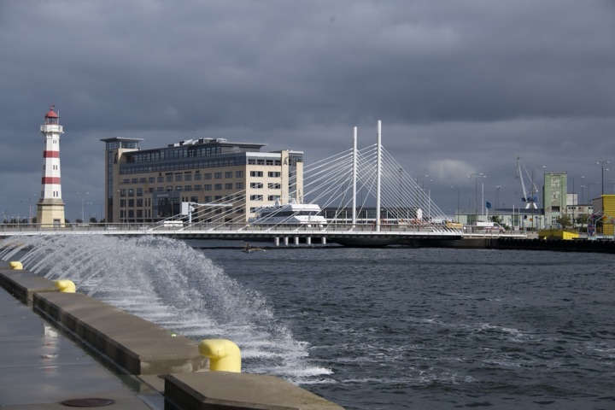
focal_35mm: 66
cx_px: 308
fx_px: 1127
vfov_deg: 20.6
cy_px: 205
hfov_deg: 30.5
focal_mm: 66
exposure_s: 1/10000
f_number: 8
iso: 2500
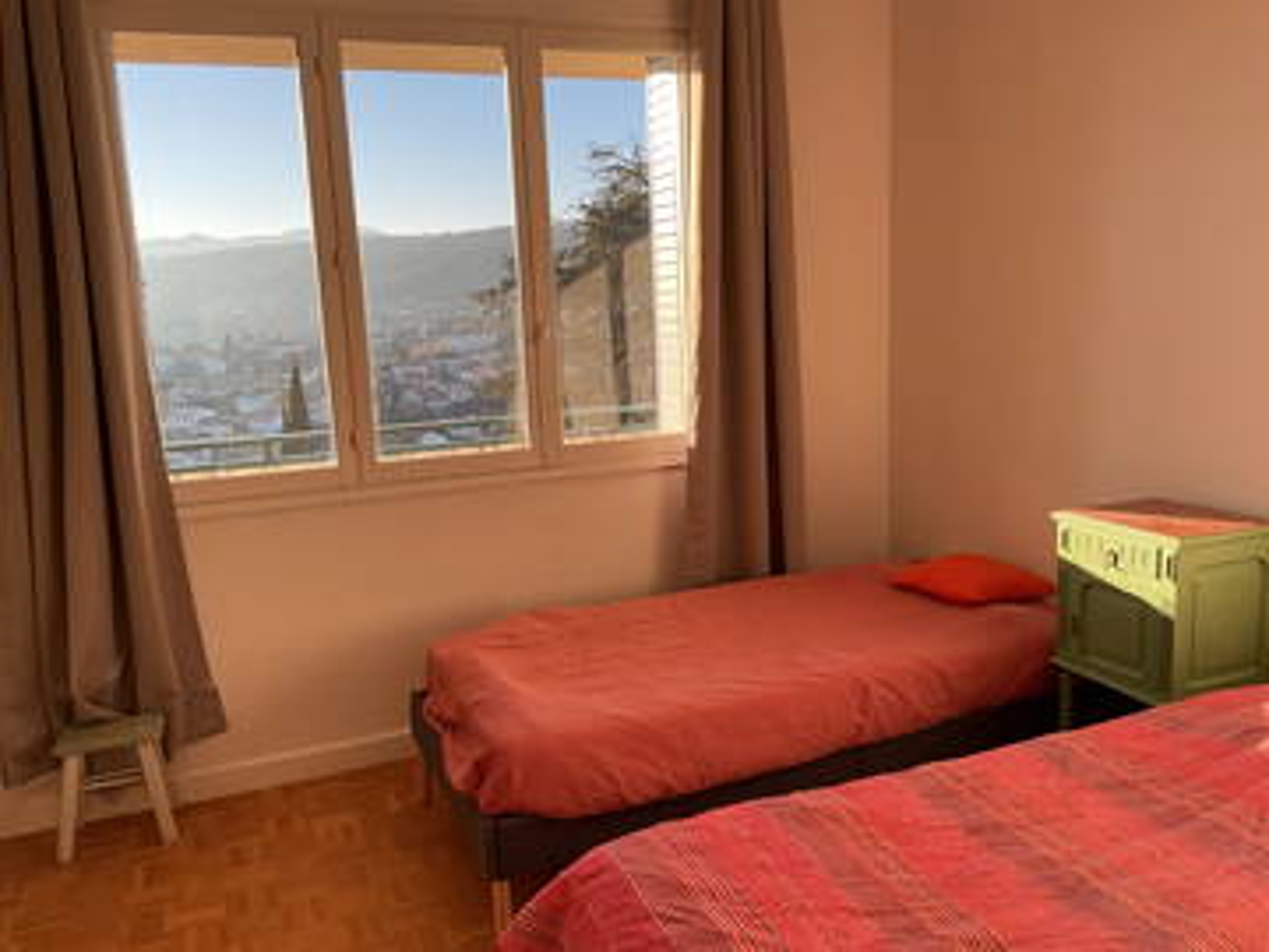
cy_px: 476
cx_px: 634
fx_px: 1063
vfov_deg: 48.2
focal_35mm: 29
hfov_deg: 61.7
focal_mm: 3
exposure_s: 1/295
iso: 16
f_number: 1.8
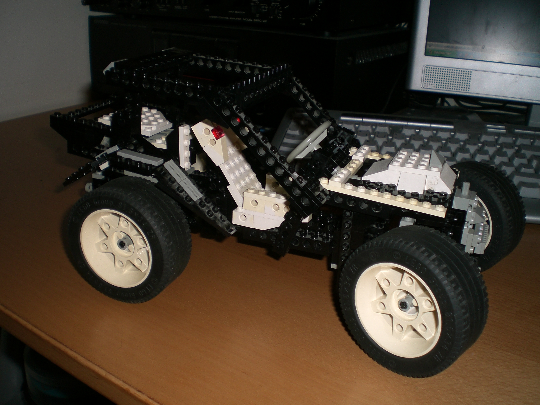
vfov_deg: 37.7
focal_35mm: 38
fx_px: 593
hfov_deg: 49.0
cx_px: 270
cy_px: 202
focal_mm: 6.3
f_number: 3.1
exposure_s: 1/60
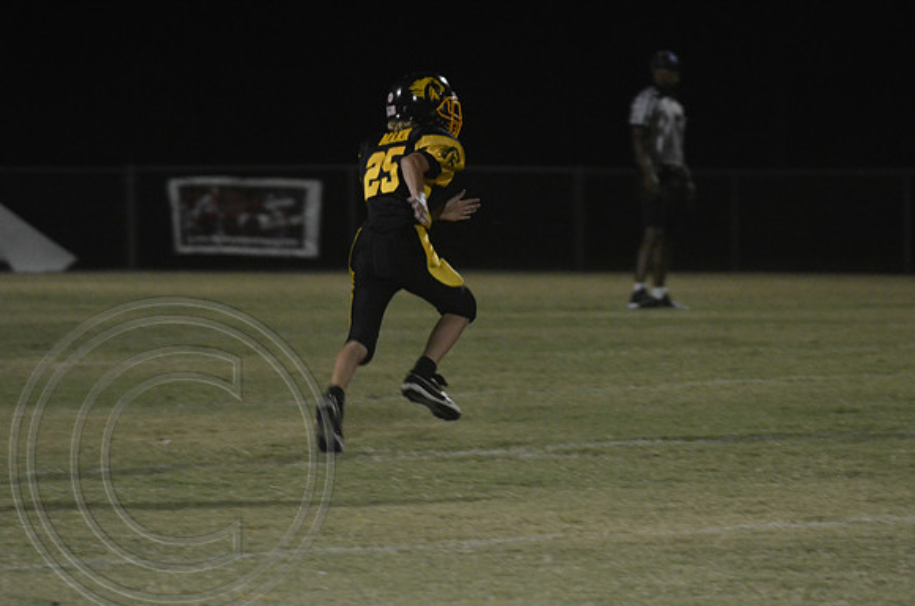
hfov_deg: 6.9
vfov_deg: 4.6
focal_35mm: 300
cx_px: 458
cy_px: 303
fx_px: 7608
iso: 3200
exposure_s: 1/160
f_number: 5.6
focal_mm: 200
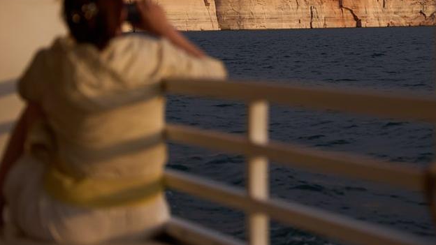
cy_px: 58
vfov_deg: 10.9
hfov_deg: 19.3
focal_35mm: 111
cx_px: 250
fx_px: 1283
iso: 400
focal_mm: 70
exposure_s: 1/3200
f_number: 2.8
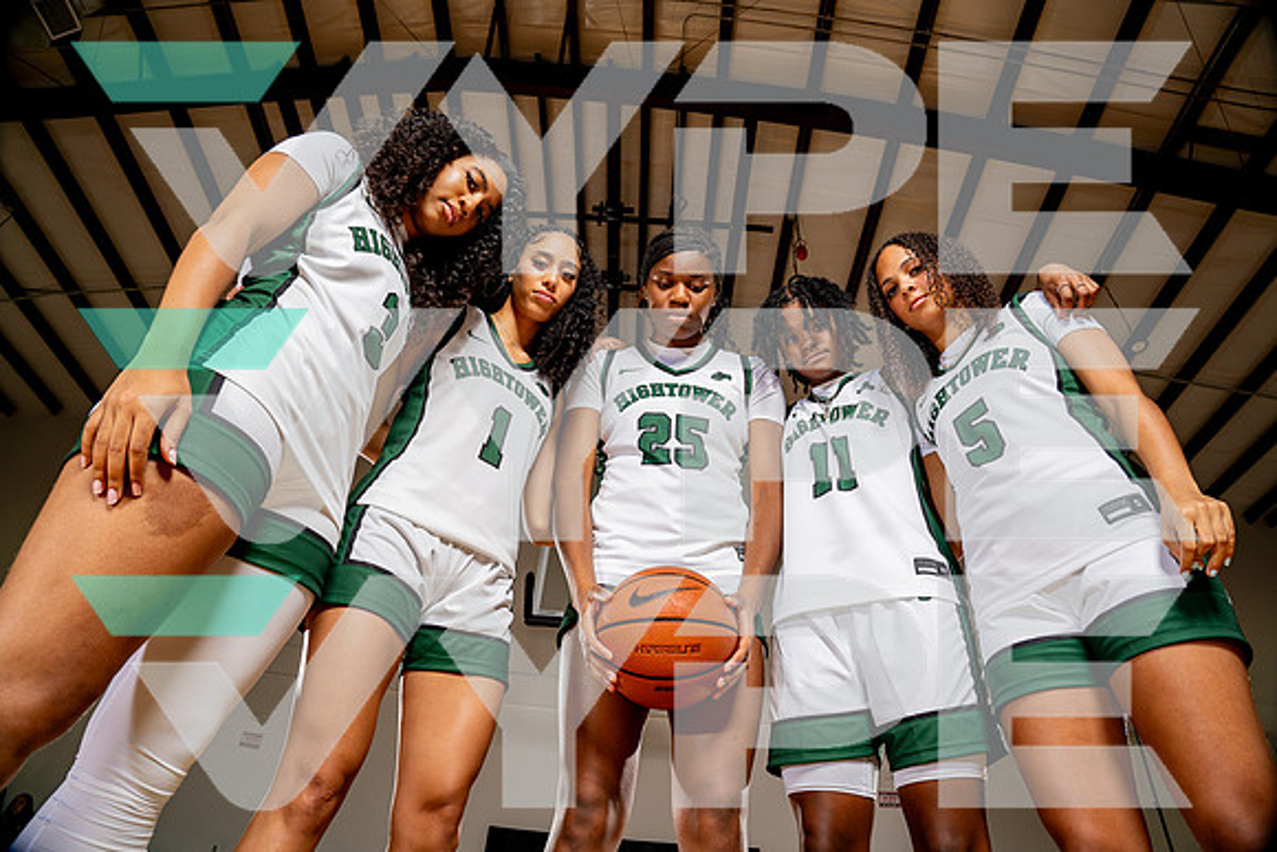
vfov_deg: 62.0
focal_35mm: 20
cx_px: 638
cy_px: 426
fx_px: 710
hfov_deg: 84.0
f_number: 5.6
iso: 200
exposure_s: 1/250
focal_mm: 20
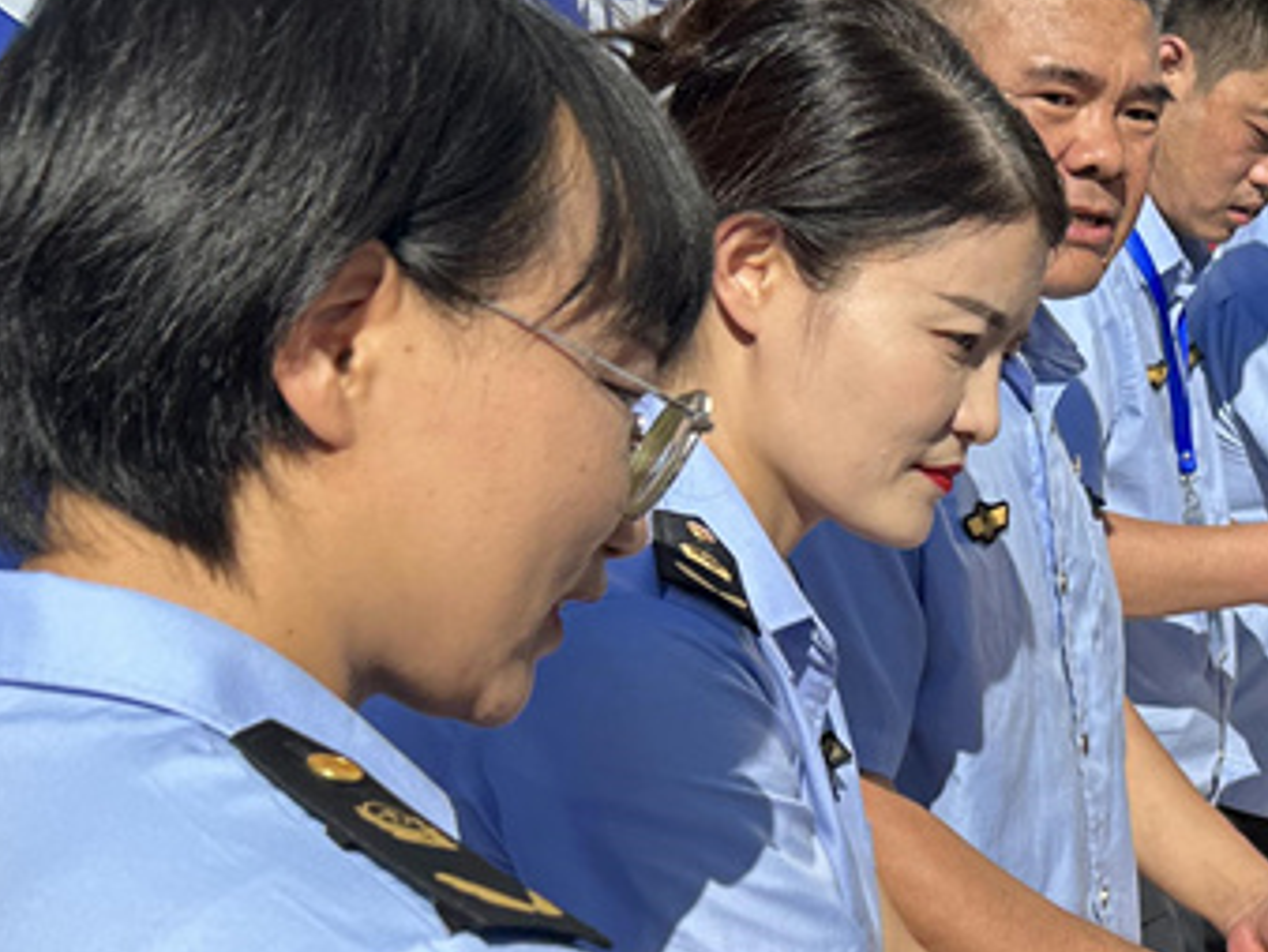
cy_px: 866
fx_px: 2603
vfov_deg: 20.3
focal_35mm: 71
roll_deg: +0.2
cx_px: 1433
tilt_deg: -9.7
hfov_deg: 25.2
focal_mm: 6.86
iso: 80
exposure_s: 1/4348
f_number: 1.78
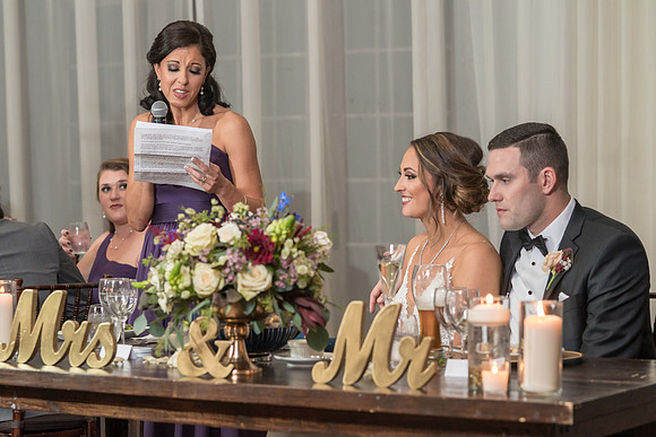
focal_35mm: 96
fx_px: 1755
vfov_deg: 14.2
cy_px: 239
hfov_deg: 21.2
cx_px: 304
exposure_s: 1/200
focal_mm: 88
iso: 2000
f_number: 4
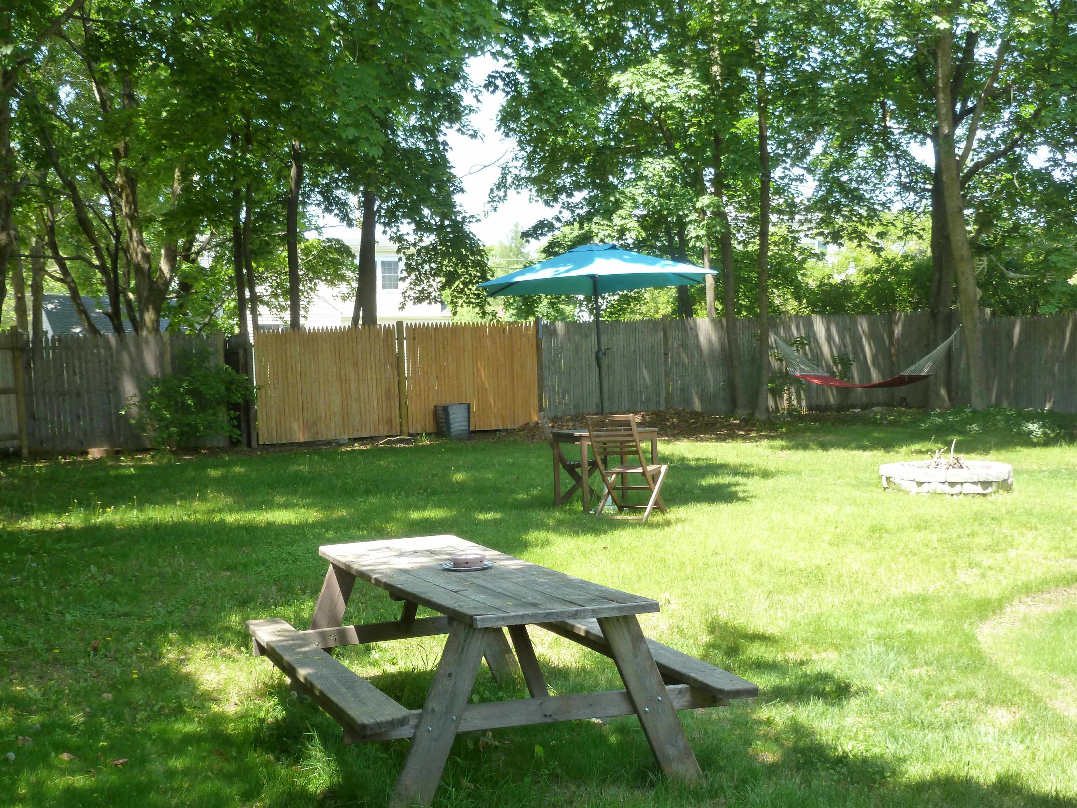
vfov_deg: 32.2
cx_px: 538
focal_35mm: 45
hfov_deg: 42.1
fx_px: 1400
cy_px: 404
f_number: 4
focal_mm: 8
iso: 160
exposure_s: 1/100
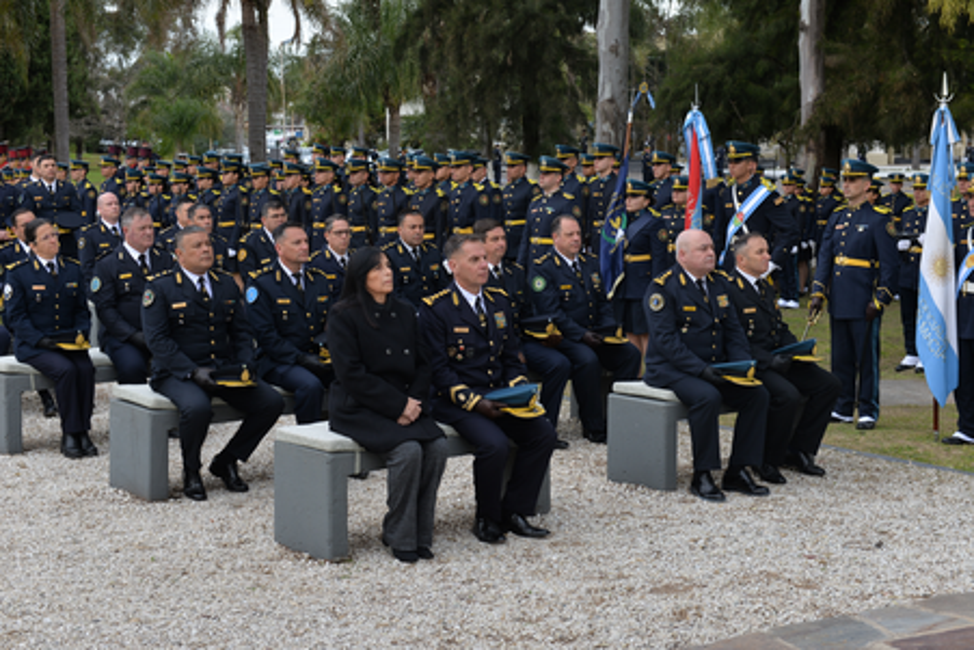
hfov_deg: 34.5
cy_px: 325
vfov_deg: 23.4
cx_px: 487
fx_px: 1570
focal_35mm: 58
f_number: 8
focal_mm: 58
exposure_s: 1/80
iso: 200
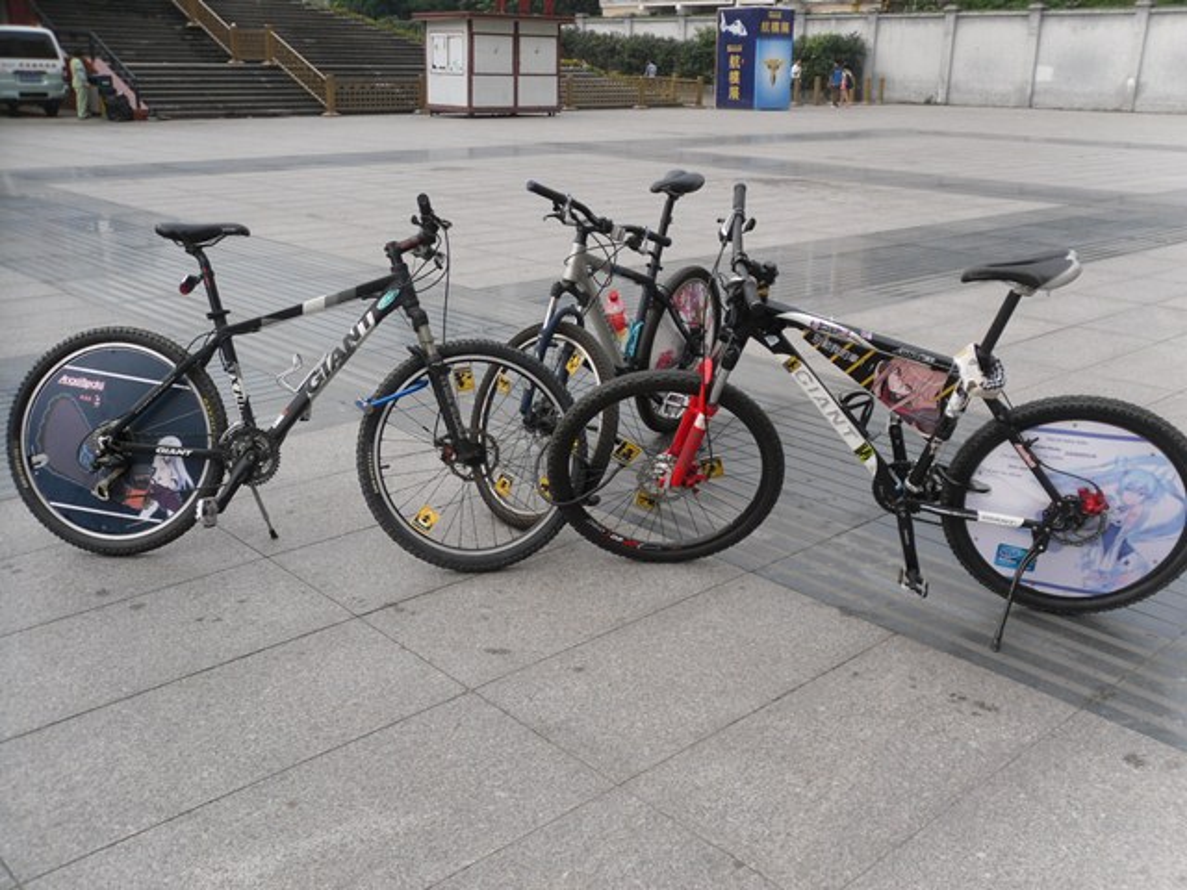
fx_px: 1543
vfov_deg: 32.2
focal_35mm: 45
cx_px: 594
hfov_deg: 42.1
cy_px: 445
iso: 80
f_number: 3.5
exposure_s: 1/133
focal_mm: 6.3
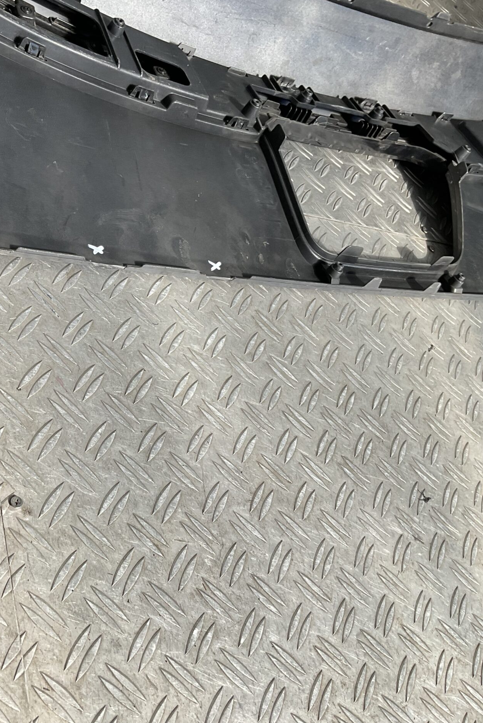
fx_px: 825
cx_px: 71
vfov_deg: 47.4
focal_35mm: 41
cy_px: 356
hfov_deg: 31.5
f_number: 1.8
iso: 16
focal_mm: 3
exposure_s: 1/657
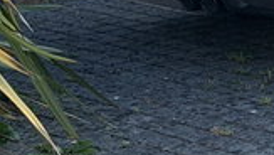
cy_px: -78
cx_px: 644
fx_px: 1789
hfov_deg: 8.1
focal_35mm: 246
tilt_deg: -8.1
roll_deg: -0.1
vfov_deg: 4.9
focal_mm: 6.76
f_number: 1.78
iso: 80
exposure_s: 1/596
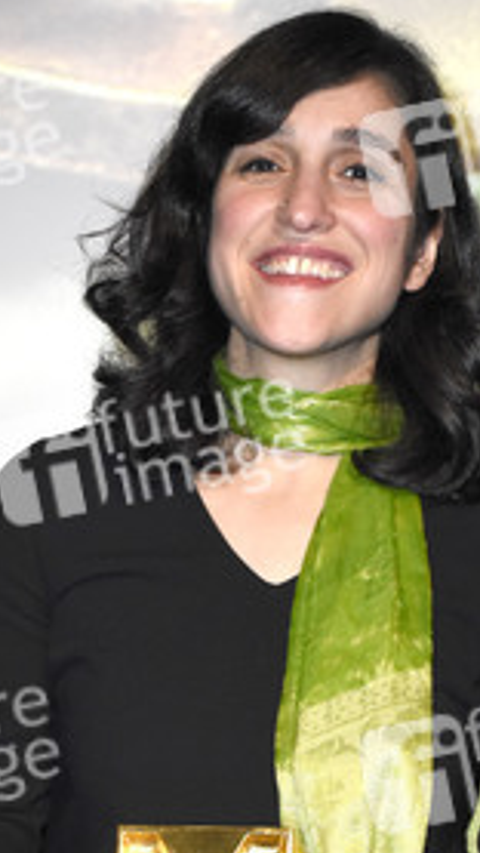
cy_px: 607
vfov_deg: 19.5
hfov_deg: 11.1
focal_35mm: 109
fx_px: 2464
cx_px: 237
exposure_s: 1/125
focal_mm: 48
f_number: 6.3
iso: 3200
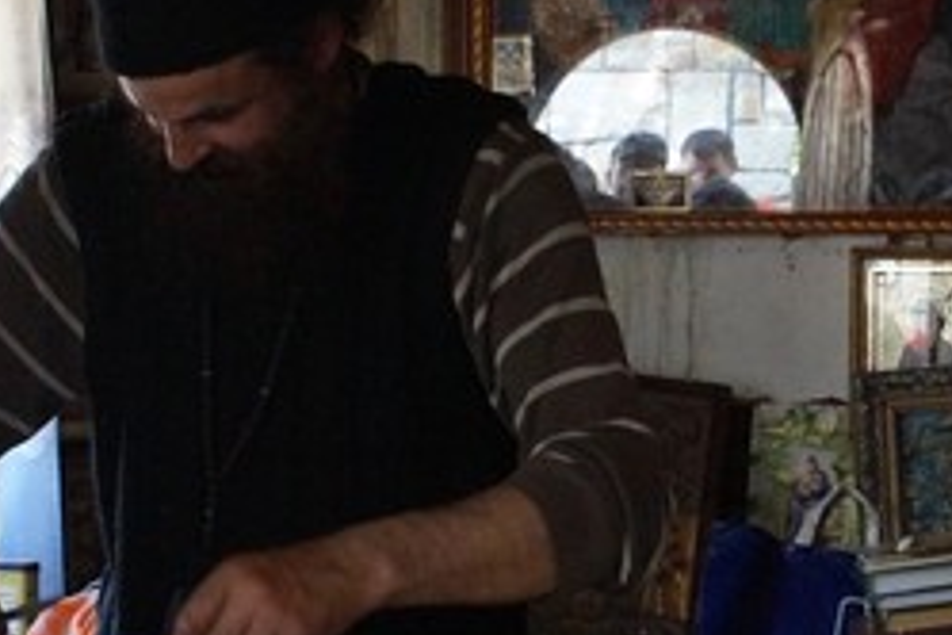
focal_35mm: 118
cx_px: 581
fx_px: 3120
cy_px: 381
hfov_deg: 17.3
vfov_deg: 11.6
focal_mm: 28
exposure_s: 1/100
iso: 3200
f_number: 4.5
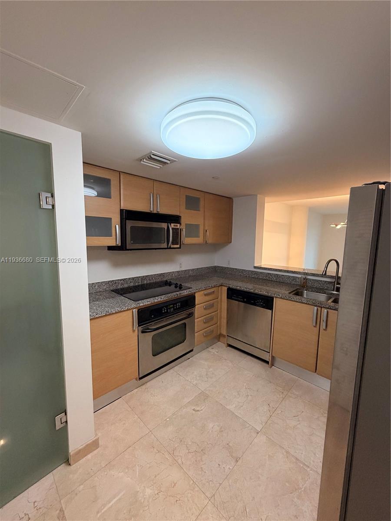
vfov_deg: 102.1
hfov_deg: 85.7
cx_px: 196
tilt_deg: -6.4
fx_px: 211
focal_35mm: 14
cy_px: 260
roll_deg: -1.2
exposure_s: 1/120
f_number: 2.2
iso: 250
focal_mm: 2.22
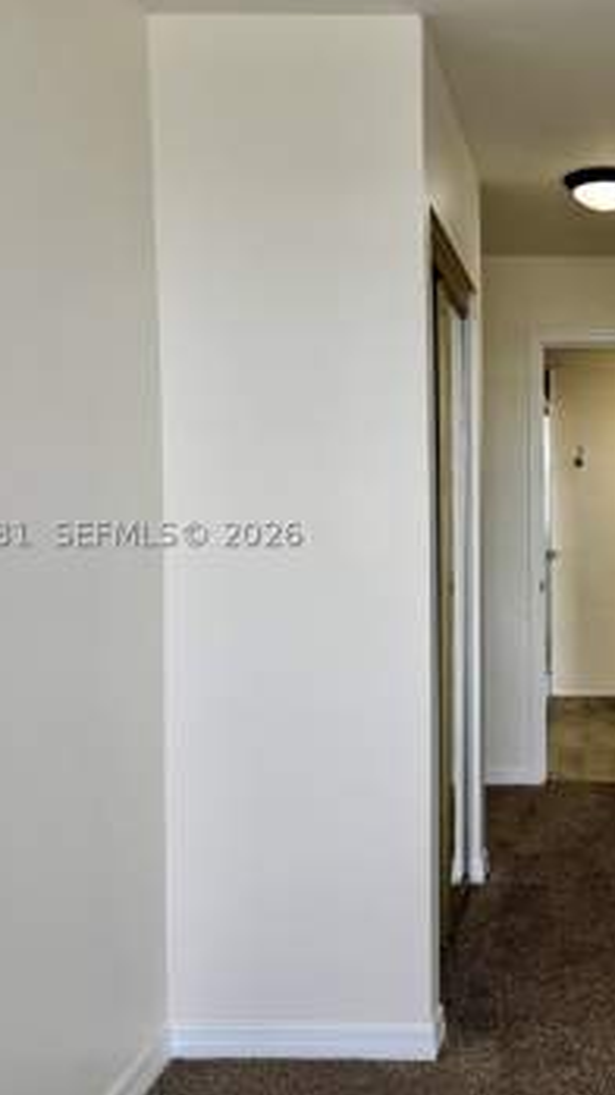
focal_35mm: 36
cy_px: 533
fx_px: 1045
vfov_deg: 55.3
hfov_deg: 30.8
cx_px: 590
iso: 80
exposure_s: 1/340
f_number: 1.78
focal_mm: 6.76
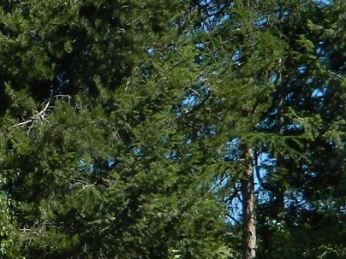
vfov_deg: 14.1
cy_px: 369
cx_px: -182
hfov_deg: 17.7
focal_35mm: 99
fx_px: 990
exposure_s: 1/800
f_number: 3.1
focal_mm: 4.5
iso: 80
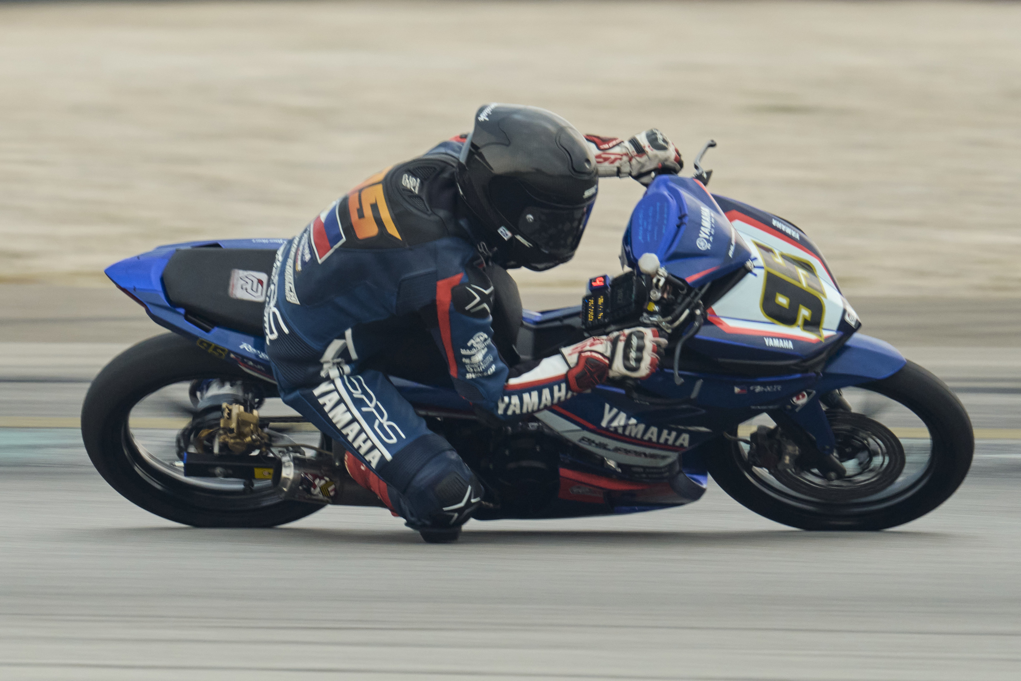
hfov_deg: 4.1
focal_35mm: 500
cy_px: 340
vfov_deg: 2.8
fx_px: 14182
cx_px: 510
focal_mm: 500
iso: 500
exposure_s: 1/800
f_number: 7.1
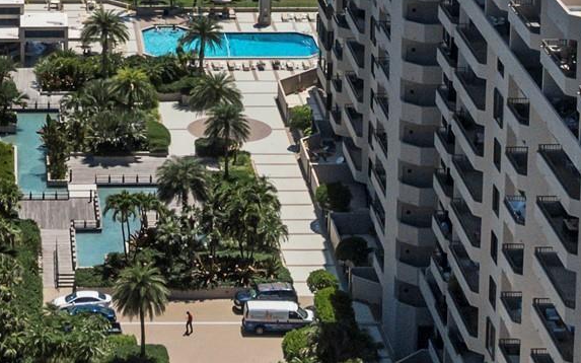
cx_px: 11
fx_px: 2248
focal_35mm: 142
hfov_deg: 14.5
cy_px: -212
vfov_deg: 9.0
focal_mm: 8.6
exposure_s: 1/1600
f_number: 3.8
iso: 100
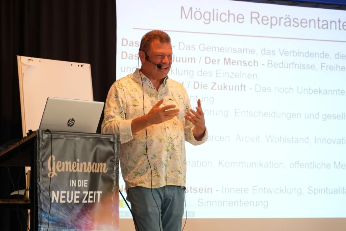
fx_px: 1077
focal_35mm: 112
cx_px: 173
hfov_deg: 18.3
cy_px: 116
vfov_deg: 12.2
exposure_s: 1/200
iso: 2000
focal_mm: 75
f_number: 2.8
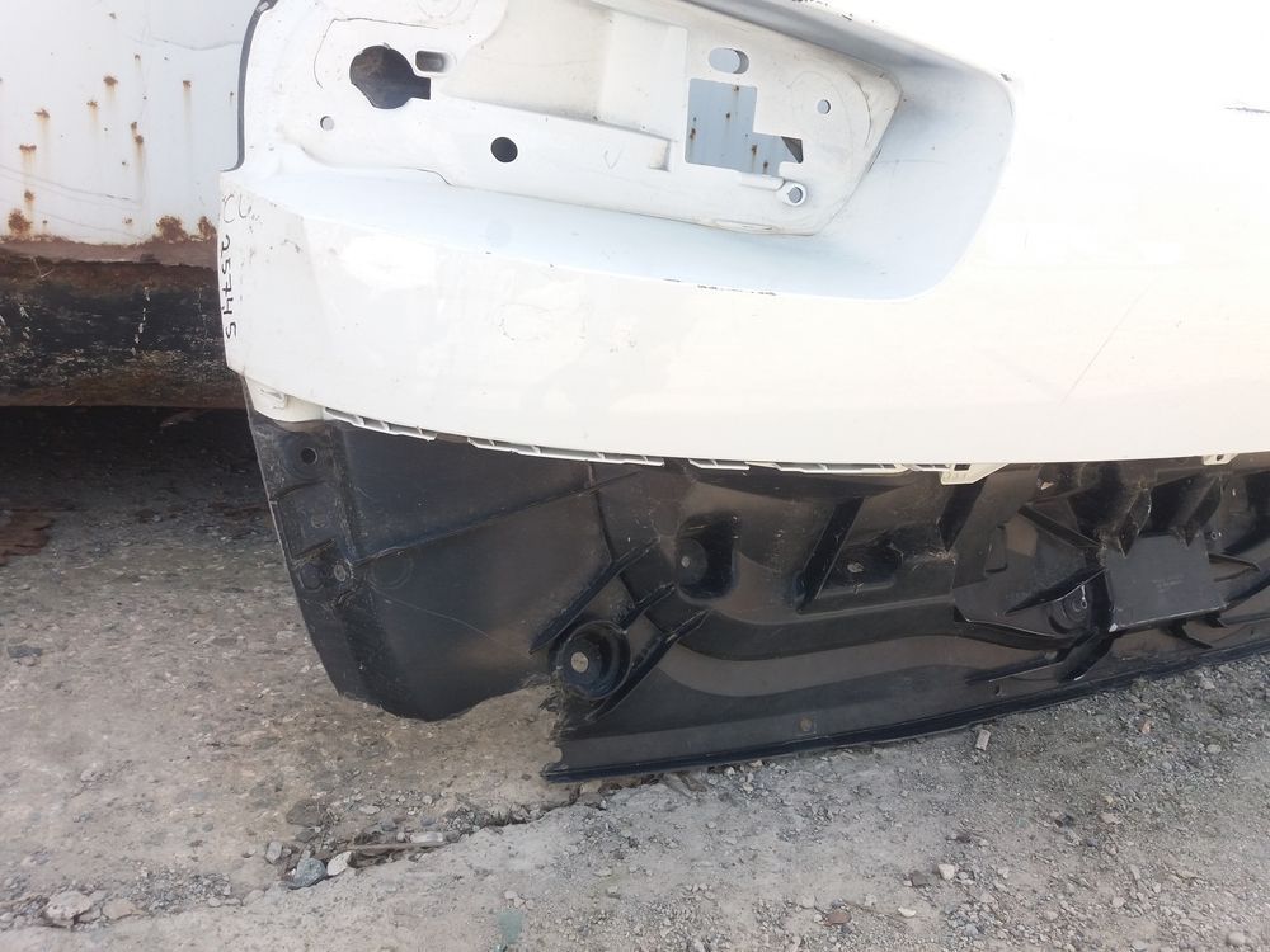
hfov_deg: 63.4
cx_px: 635
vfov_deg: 49.7
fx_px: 1027
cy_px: 476
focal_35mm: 28
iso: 64
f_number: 1.9
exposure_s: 1/247
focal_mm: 3.7
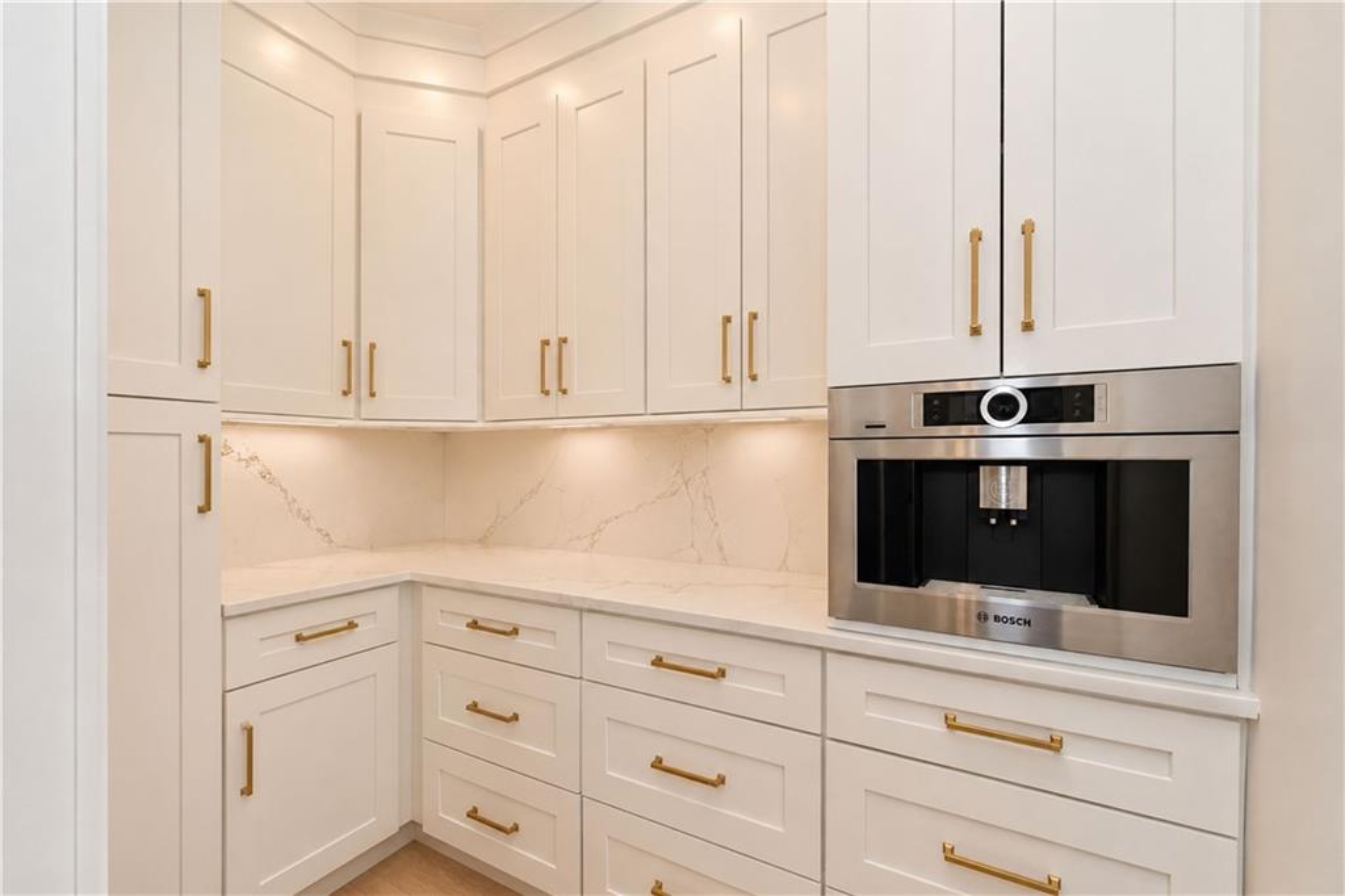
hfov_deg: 100.4
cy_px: 448
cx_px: 672
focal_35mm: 15
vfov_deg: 77.3
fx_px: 560
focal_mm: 10
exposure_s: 1/160
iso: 800
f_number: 8
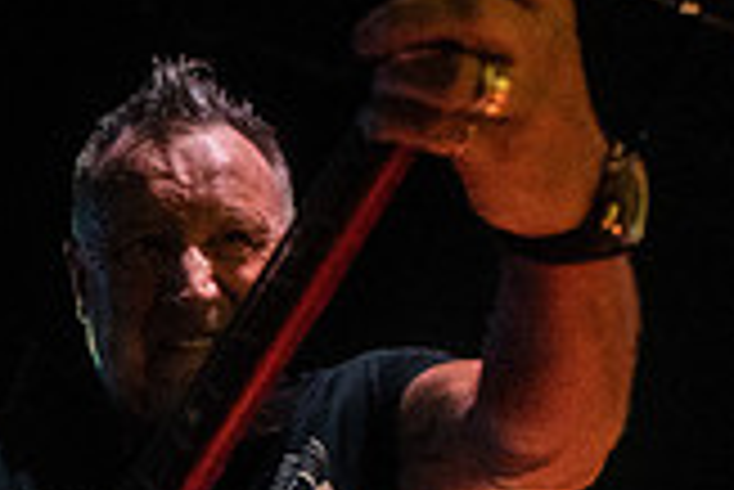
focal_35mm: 71
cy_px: 456
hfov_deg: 25.7
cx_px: -126
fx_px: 1449
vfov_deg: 18.8
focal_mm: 20
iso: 3200
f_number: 3.5
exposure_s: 1/320
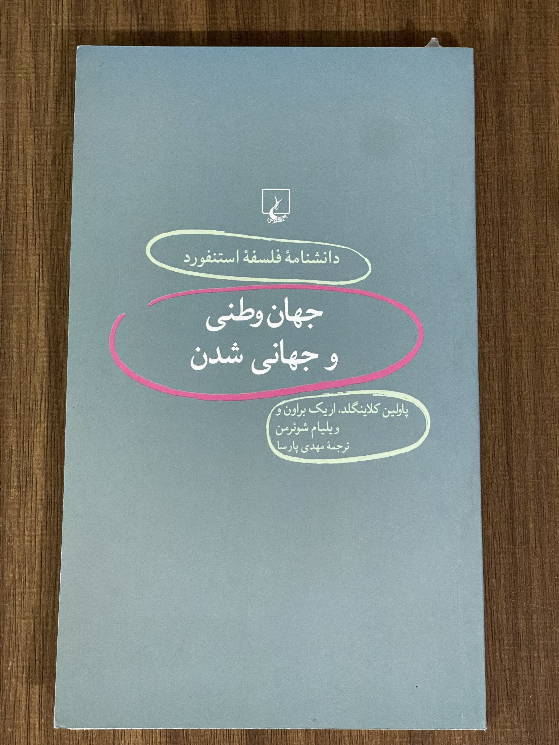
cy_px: 372
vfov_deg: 36.8
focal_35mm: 52
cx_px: 280
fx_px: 1120
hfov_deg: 28.0
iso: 800
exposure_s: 1/48
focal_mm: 6
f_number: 2
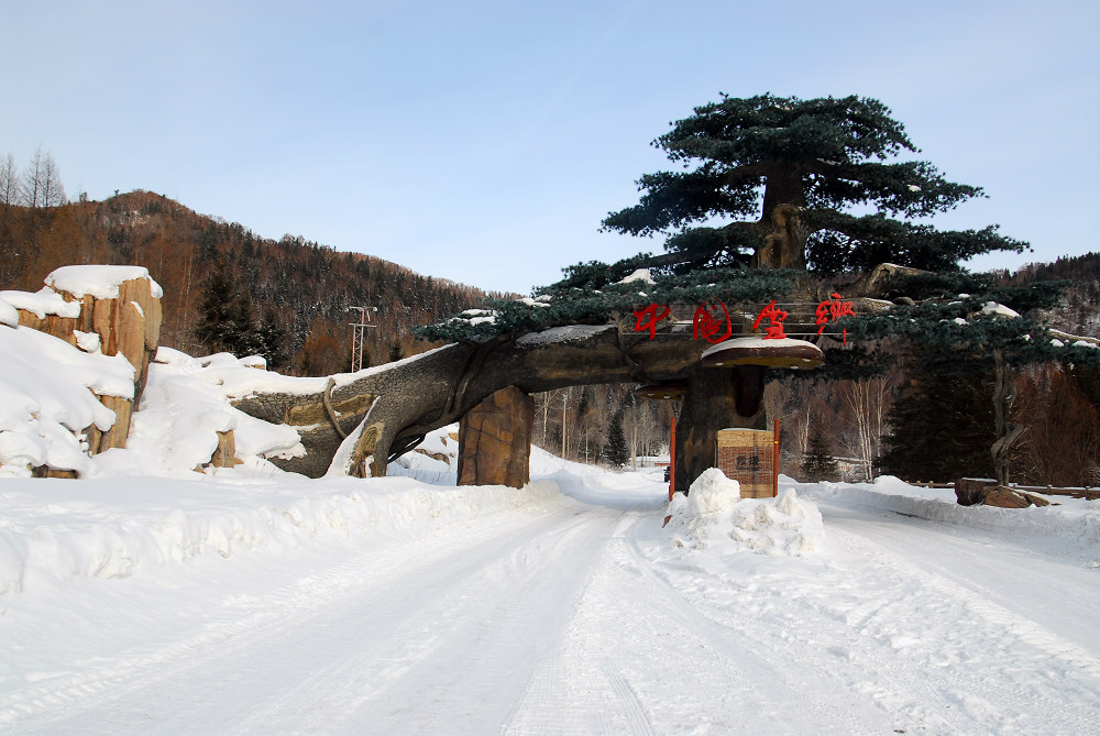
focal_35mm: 32
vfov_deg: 41.8
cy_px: 368
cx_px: 550
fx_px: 963
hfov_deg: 59.4
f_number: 8
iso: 100
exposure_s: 1/60
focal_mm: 21
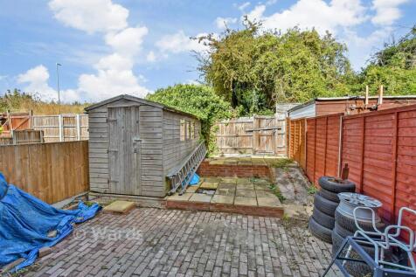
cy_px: 138
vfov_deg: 77.3
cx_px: 208
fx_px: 173
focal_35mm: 15
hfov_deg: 100.4
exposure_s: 1/500
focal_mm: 10
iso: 1000
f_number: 11
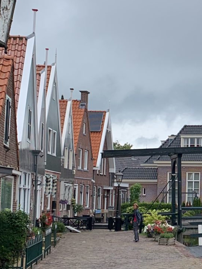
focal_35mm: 92
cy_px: 158
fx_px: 715
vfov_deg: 21.3
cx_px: 272
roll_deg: +0.1
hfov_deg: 15.2
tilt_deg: +6.1
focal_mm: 4.25
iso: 25
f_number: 1.8
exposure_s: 1/1845
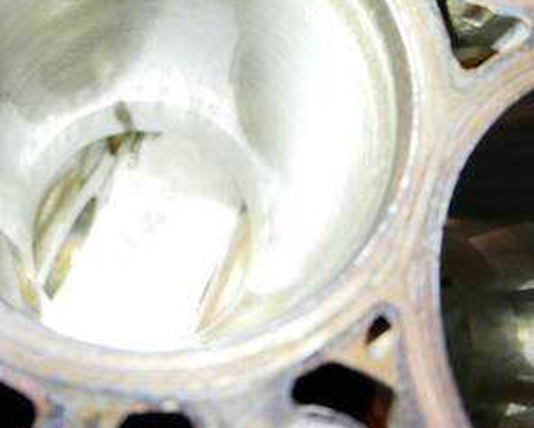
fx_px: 601
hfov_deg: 47.3
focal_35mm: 38
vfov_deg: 38.8
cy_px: 144
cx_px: 188
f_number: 3.5
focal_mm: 12
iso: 800
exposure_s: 1/60
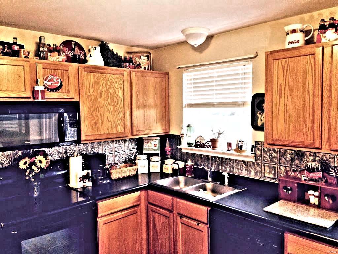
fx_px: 283
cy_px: 127
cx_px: 169
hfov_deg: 61.7
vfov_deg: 48.2
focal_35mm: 29
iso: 320
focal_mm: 4.15
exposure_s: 1/30
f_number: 2.2
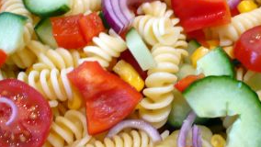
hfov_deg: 33.8
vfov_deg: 19.3
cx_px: 129
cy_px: 31
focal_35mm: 62
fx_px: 429
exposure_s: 1/30
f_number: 2.8
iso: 200
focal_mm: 5.8
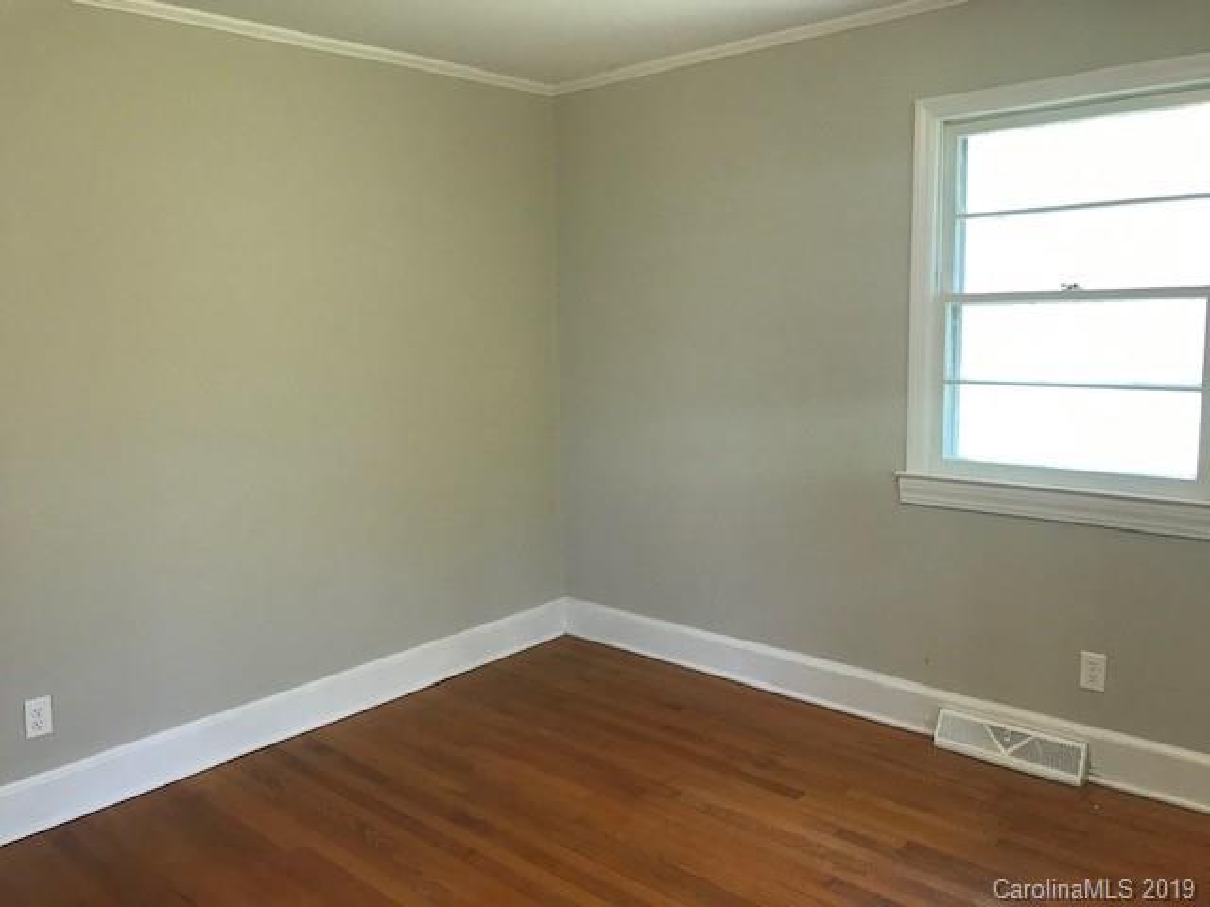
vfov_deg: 49.7
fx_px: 979
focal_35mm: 28
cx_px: 605
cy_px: 454
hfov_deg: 63.4
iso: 25
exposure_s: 1/40
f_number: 1.8
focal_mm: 3.99
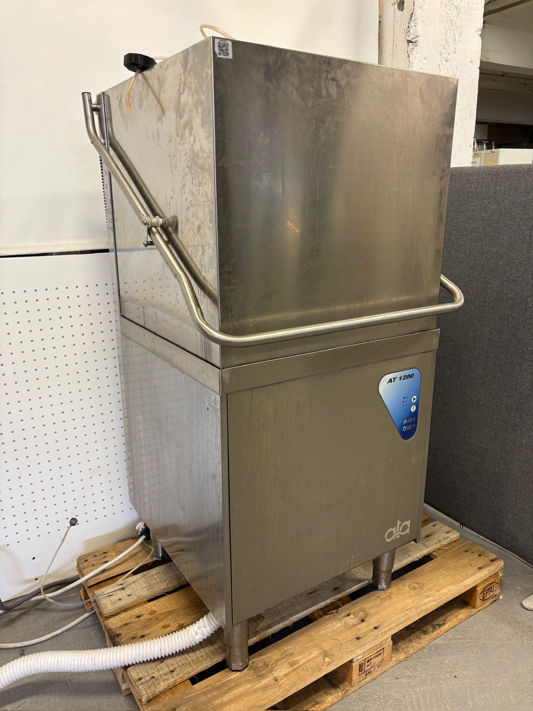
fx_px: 534
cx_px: 266
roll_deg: -1.0
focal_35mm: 26
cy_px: 356
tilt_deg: -15.8
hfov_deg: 53.1
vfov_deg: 67.3
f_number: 1.6
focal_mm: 5.96
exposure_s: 1/50
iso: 100
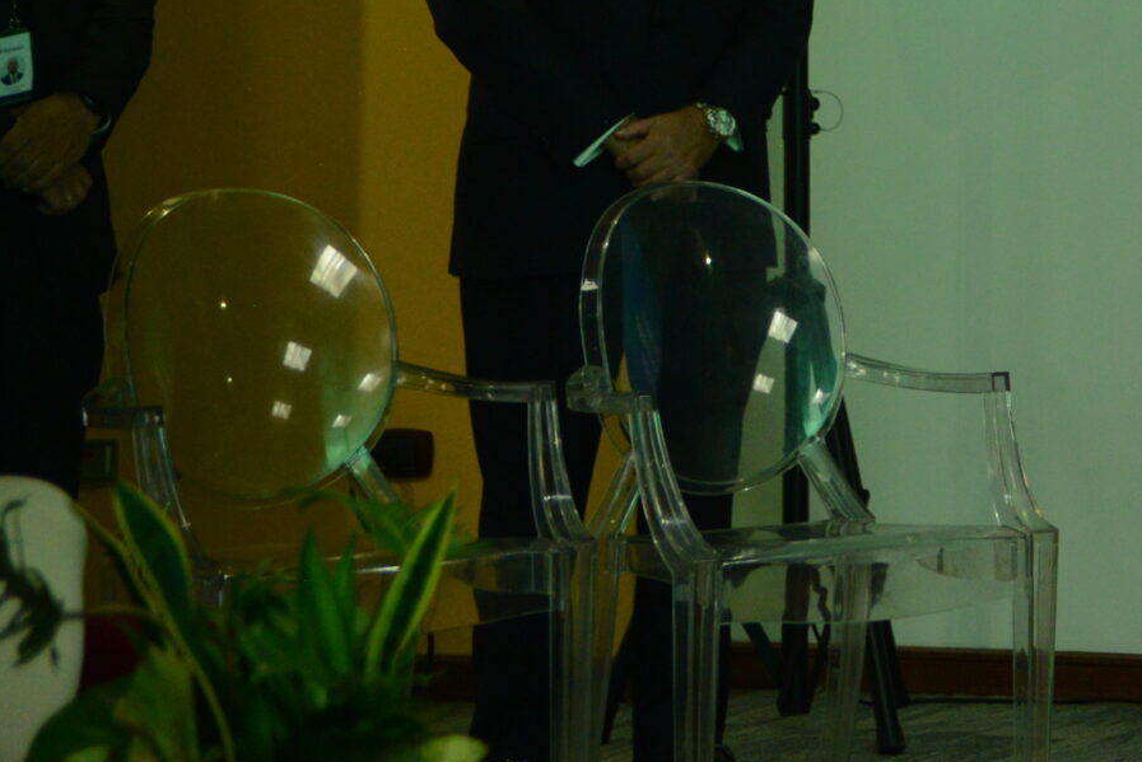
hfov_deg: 12.6
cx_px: 1588
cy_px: -162
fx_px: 4983
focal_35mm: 157
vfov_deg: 8.7
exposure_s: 1/125
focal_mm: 55
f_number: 2.8
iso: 2000
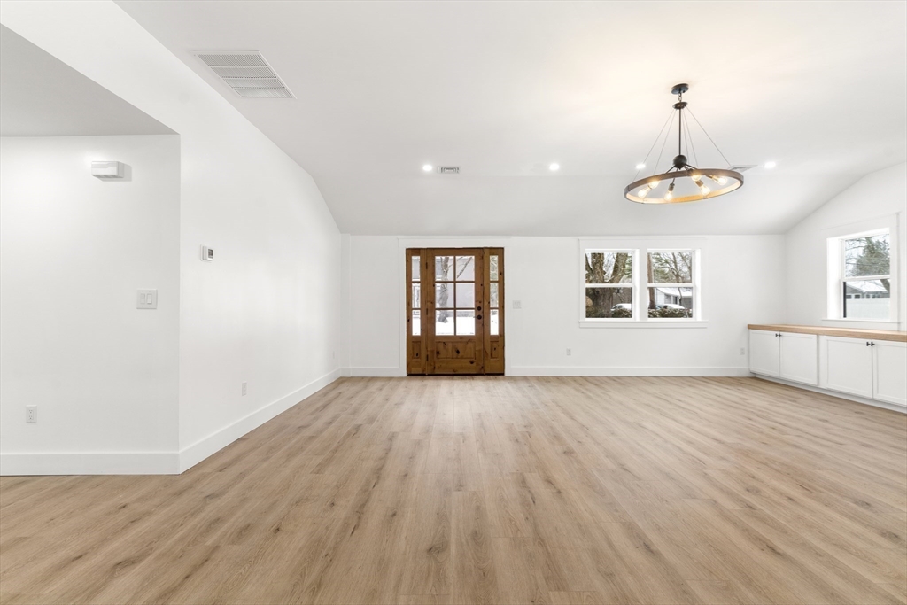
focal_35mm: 17
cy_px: 302
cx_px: 454
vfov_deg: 70.5
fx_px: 428
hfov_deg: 93.3
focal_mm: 17
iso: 800
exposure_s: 1/2.5
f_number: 8
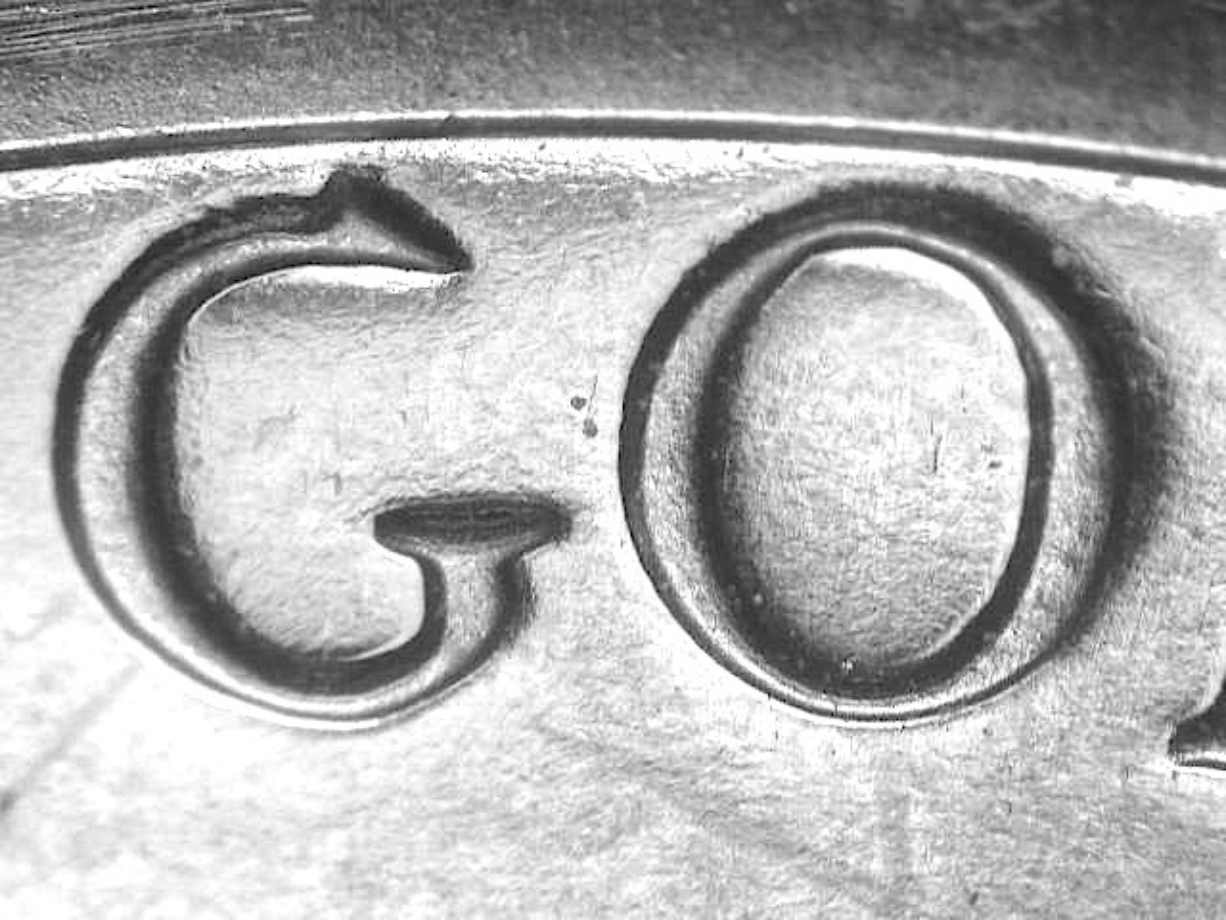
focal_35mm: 134
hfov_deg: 14.7
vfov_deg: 11.1
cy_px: 460
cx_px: 613
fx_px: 4746
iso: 100
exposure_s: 1/10.2
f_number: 4.6
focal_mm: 27.7
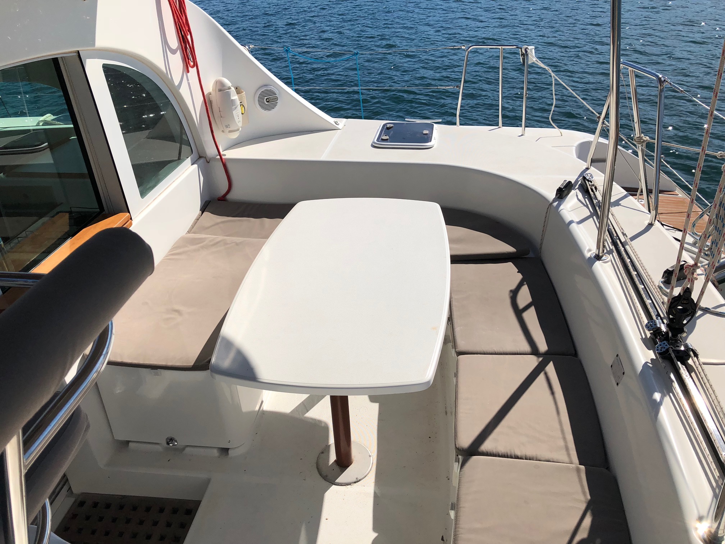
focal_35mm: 29
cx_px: 362
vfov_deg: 48.2
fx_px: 607
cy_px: 272
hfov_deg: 61.7
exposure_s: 1/5348
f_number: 1.8
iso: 25
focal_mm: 3.99
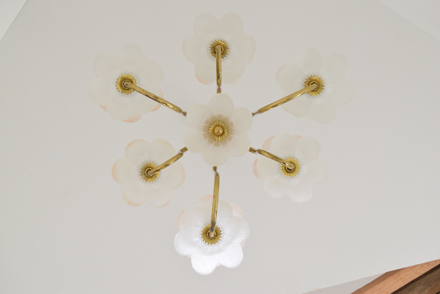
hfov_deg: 33.4
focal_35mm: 60
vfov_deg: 22.7
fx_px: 734
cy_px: 147
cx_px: 220
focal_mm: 40
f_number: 8
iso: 1600
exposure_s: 1/250
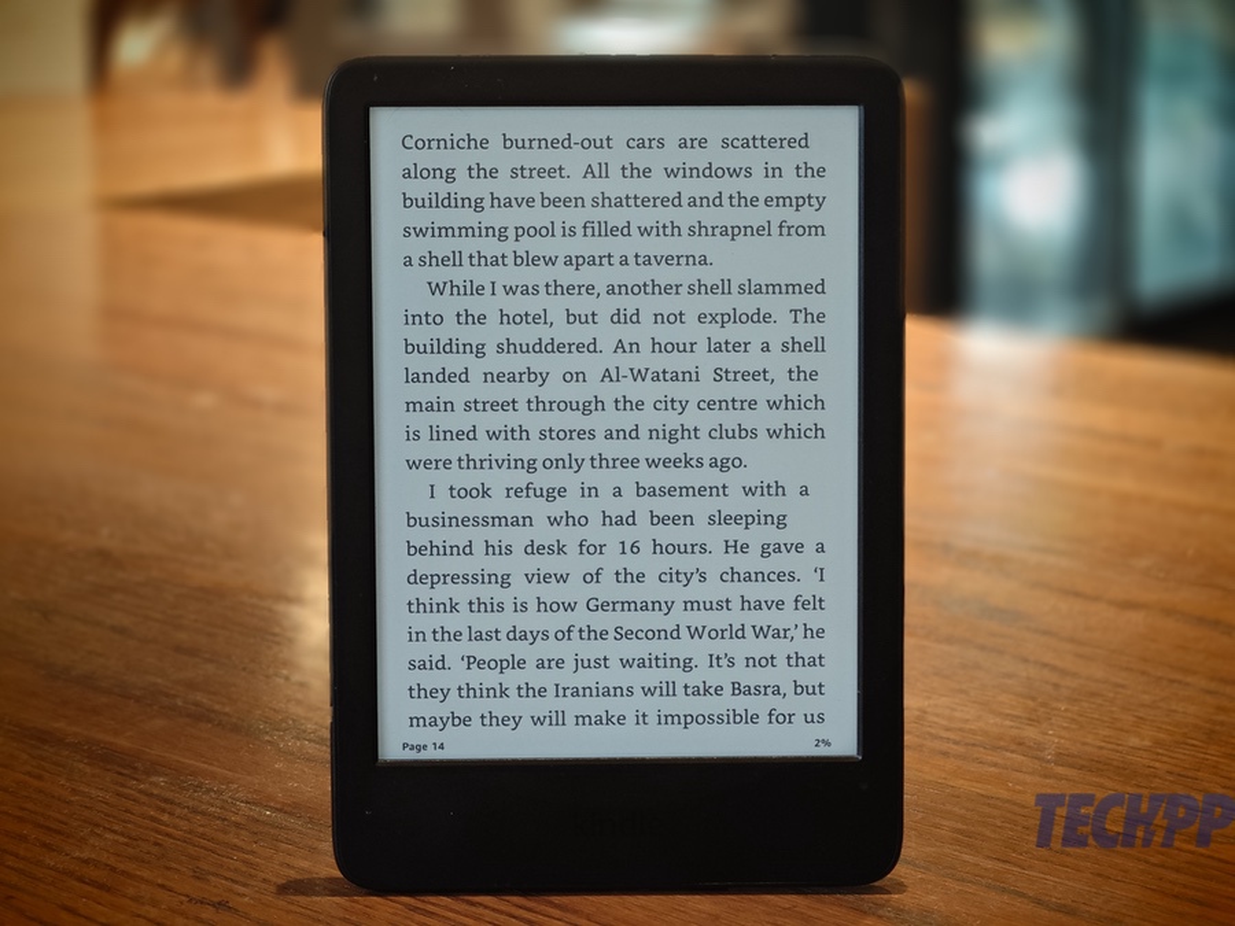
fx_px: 2676
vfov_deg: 19.6
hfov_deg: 26.0
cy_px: 463
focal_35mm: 75
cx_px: 618
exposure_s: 1/33.3
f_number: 1.25
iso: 800
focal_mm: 75
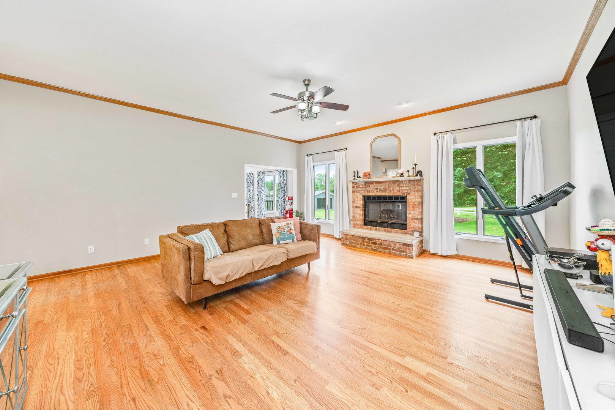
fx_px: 205
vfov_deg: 90.0
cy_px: 205
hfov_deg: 112.6
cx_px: 308
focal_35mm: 12
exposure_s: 1/2.5
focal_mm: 12
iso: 320
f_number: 10
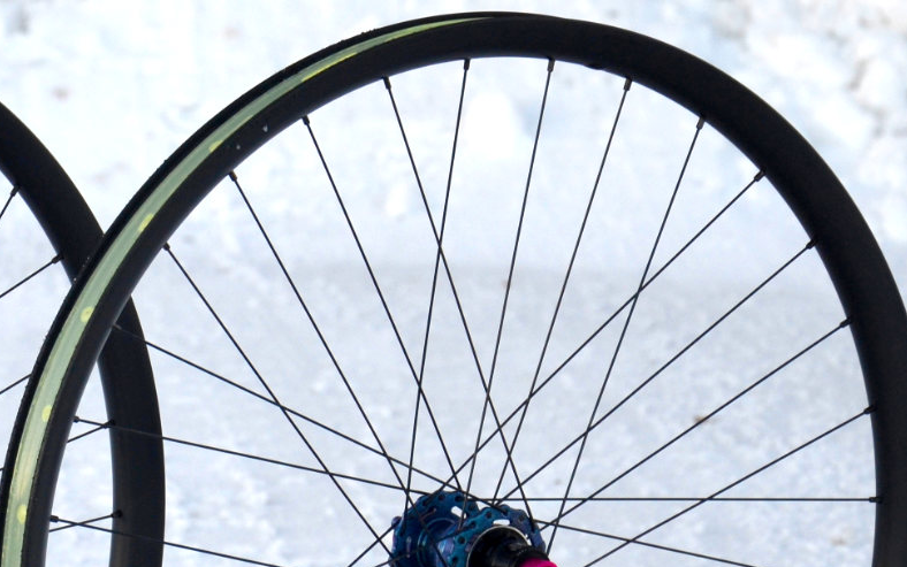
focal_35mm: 271
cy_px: 531
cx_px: 77
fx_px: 6701
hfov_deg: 7.7
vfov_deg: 4.8
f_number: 5.6
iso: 250
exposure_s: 1/500
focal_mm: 70
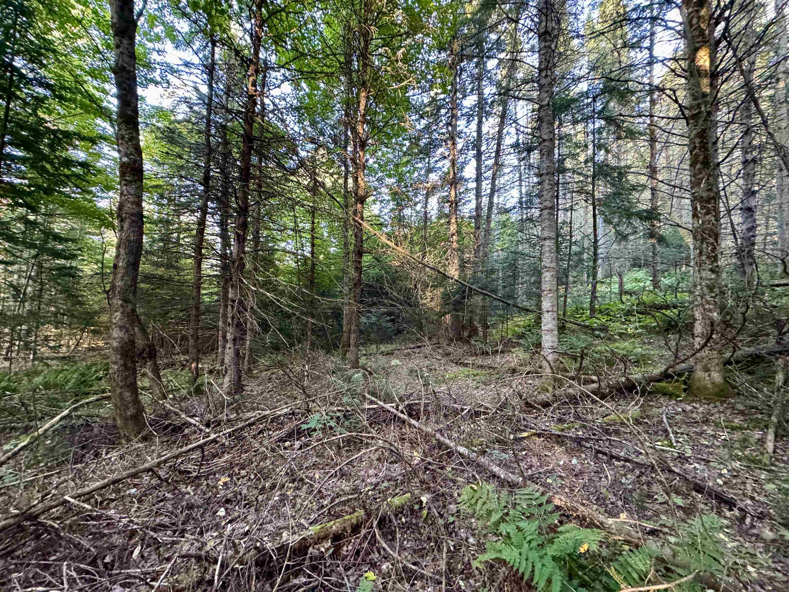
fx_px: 319
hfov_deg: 102.1
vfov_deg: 85.7
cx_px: 394
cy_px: 296
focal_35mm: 14
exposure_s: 1/60
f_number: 2.2
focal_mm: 2.22
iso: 640
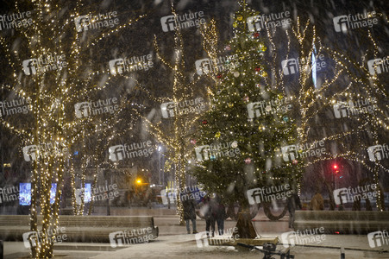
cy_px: 130
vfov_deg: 19.7
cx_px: 194
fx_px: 745
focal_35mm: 69
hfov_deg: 29.3
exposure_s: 1/25
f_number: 2.8
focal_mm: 69
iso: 640
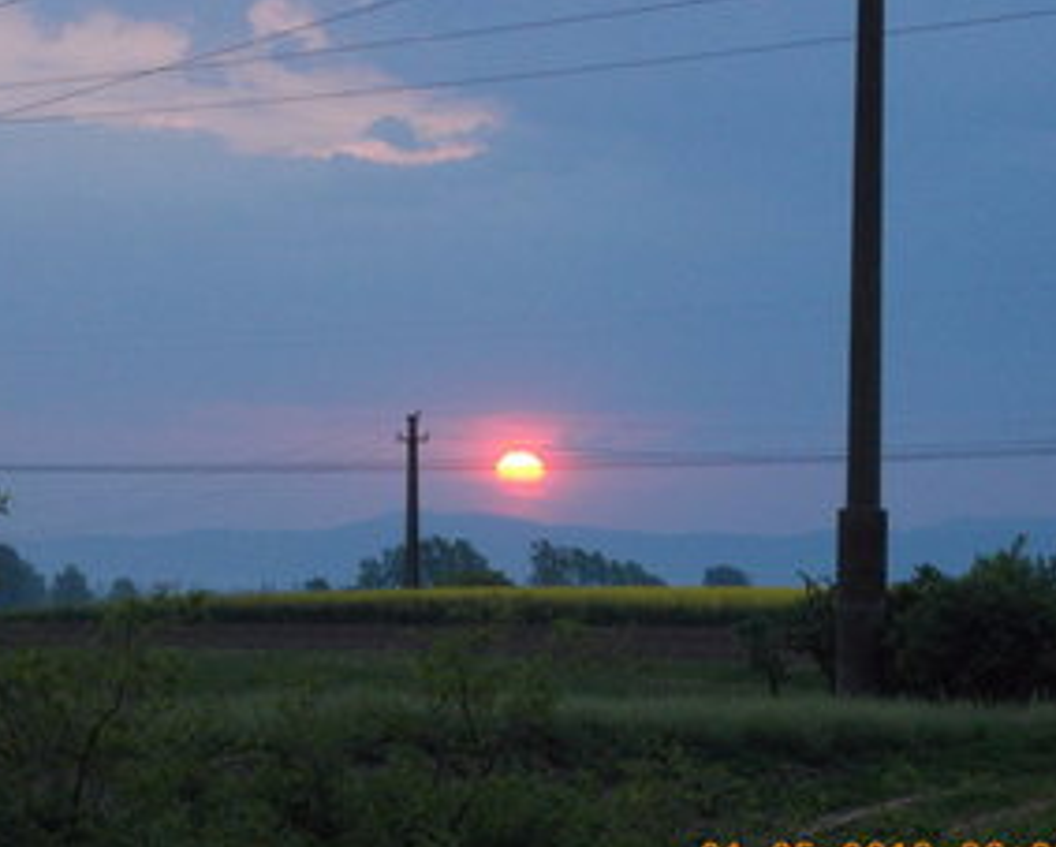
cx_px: 489
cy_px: 483
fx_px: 5287
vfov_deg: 9.2
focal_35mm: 169
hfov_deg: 11.4
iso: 250
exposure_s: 1/60
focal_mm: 20
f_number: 6.8
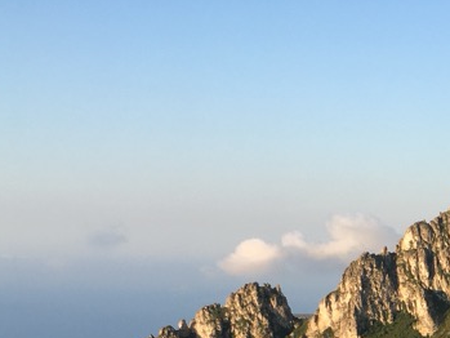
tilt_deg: -4.2
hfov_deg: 21.6
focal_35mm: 85
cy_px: 366
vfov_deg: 16.9
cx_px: 522
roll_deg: -1.5
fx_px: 1105
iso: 25
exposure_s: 1/519
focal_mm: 4.15
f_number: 2.2
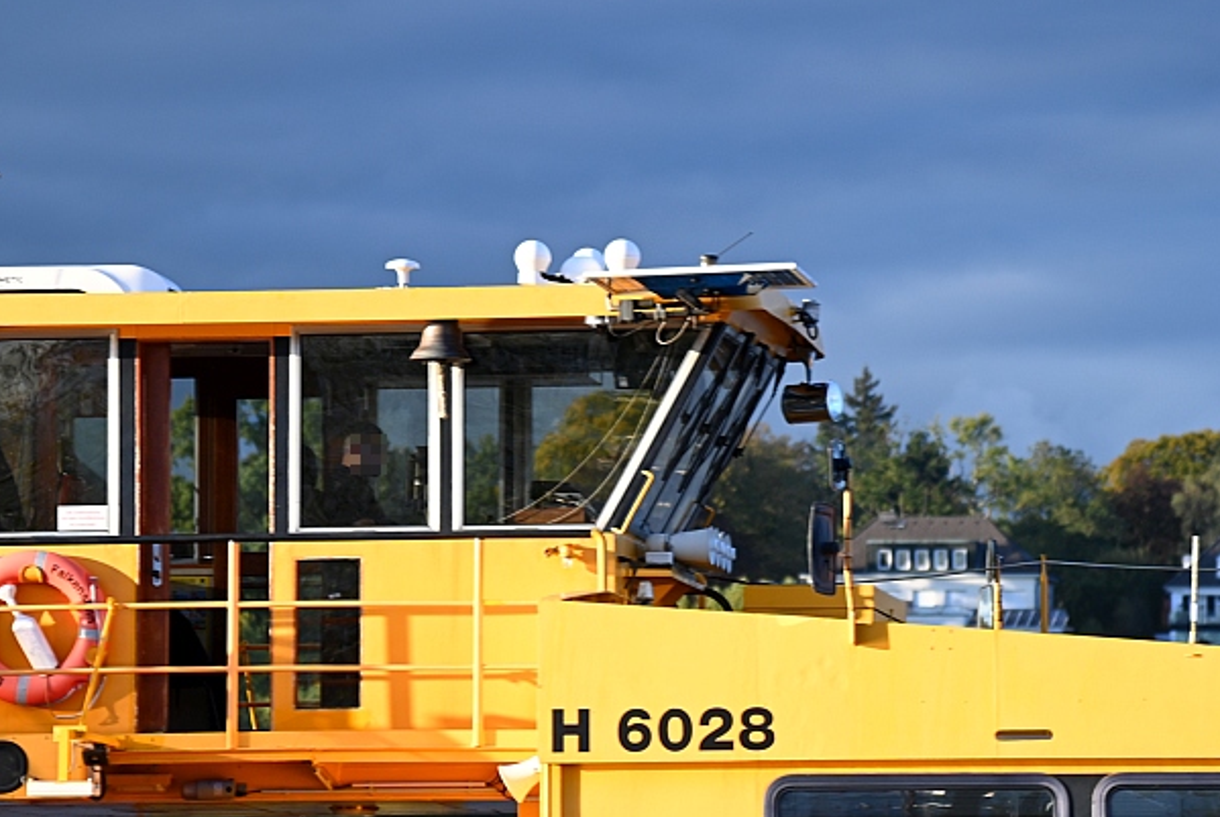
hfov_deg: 10.0
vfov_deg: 6.7
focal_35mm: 205
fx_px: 6956
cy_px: 284
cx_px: 548
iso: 100
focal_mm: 120
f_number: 4
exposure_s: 1/200
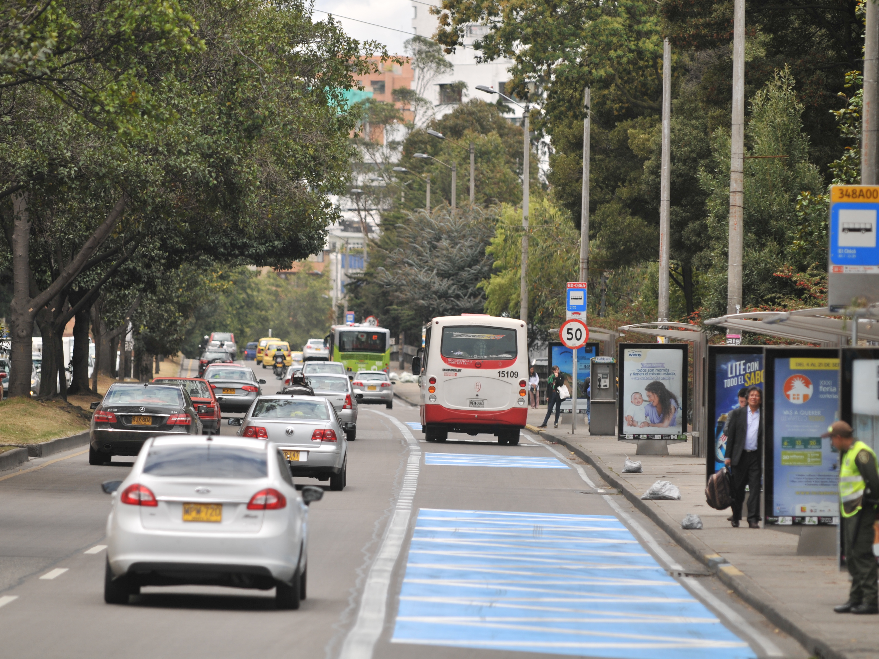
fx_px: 7034
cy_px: 329
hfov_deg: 7.2
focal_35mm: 277
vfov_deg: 5.4
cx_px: 409
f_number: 2.8
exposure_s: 1/1250
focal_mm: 170
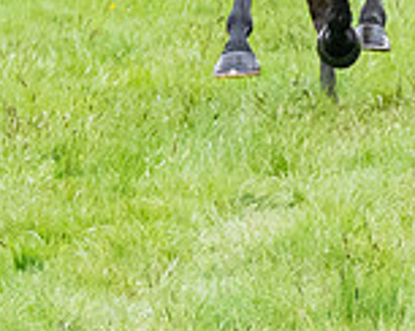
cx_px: 128
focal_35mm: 951
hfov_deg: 2.0
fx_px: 11666
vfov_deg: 1.6
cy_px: -310
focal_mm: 100
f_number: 4
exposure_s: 1/1000
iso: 1000
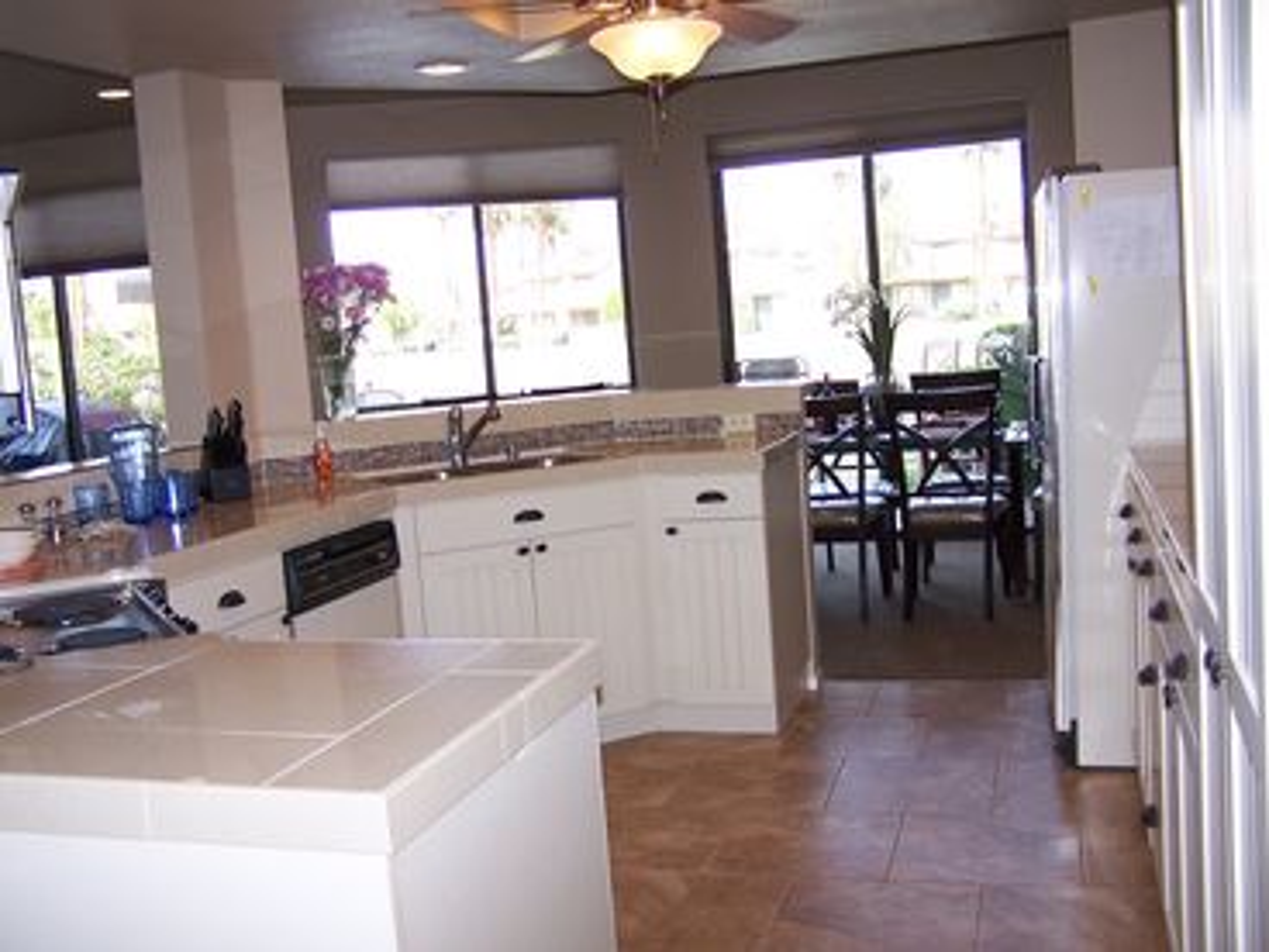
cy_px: 476
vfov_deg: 37.7
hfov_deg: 49.0
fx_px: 1393
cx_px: 634
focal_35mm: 38
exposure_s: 1/60
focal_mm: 6.3
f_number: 2.8
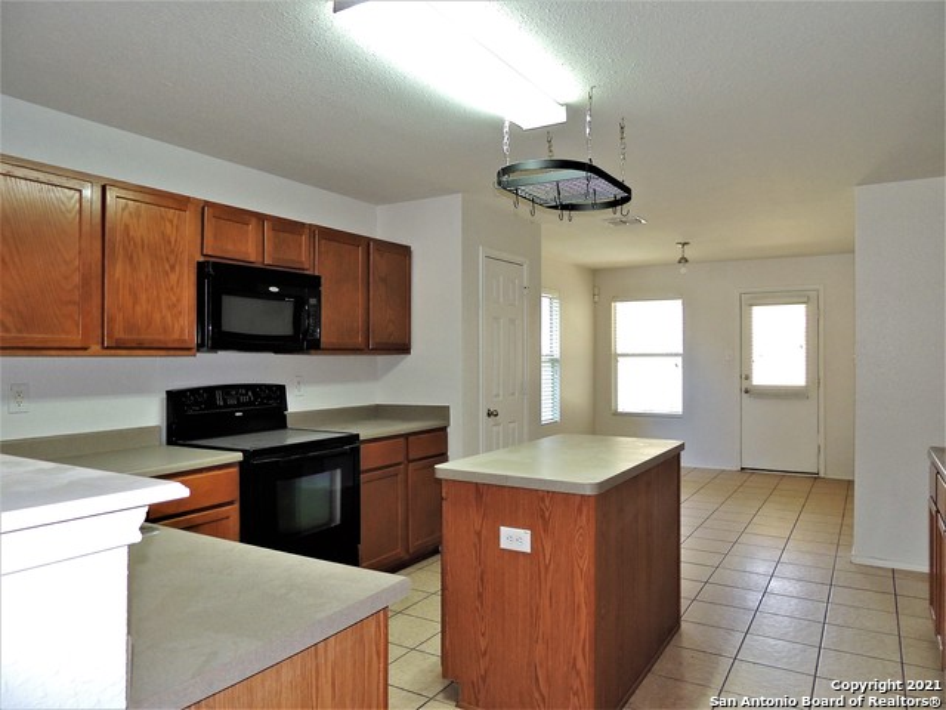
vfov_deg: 56.8
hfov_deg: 71.6
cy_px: 355
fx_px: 656
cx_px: 473
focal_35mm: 24
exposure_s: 1/40
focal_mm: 4.3
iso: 400
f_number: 3
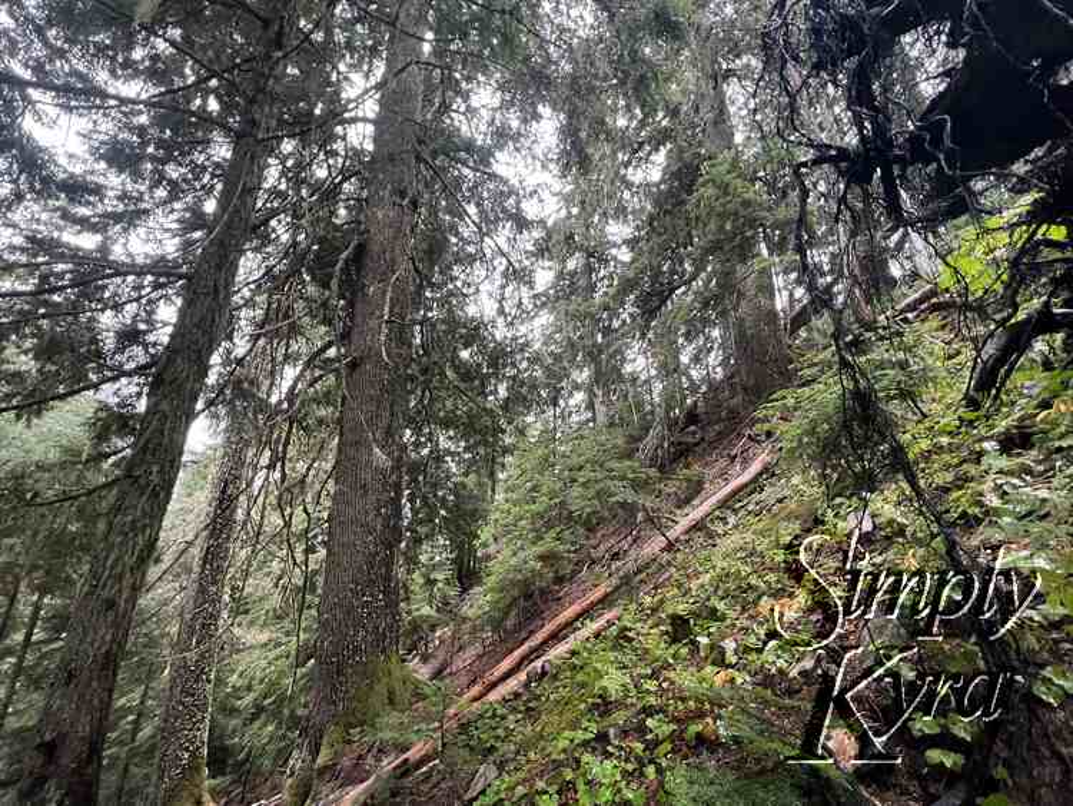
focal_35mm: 13
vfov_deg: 89.9
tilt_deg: +18.6
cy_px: 403
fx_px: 403
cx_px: 536
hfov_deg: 106.2
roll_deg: -0.9
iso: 250
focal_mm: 1.57
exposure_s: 1/83
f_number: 1.8
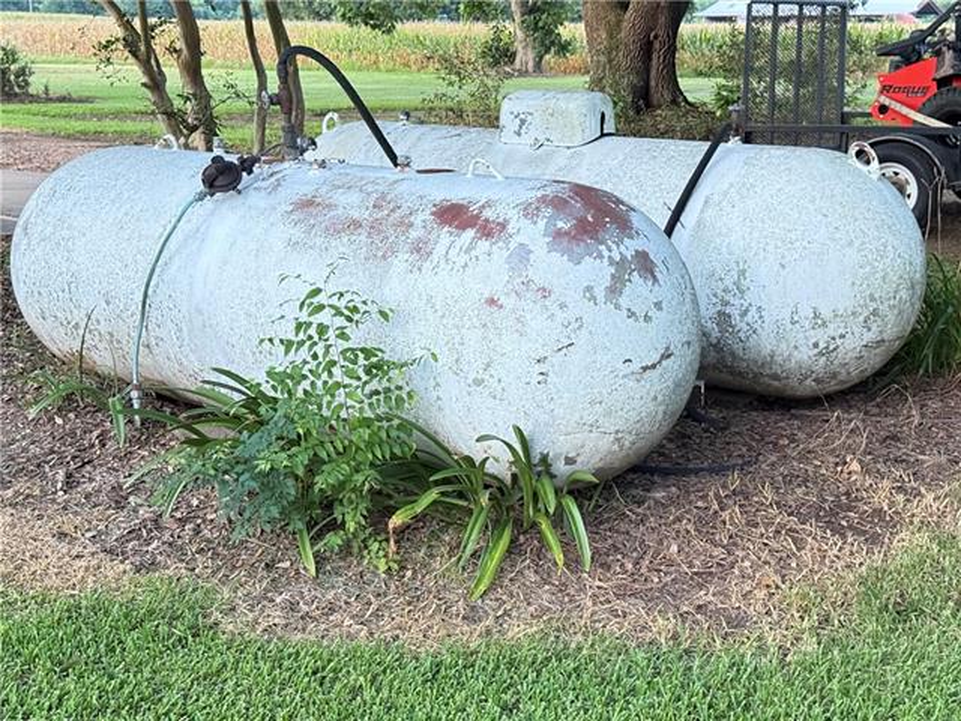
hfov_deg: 39.7
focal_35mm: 48
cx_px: 480
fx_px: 1333
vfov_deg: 30.3
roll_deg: -0.6
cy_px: 360
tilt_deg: -12.7
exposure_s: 1/30
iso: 640
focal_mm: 6.76
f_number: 1.78
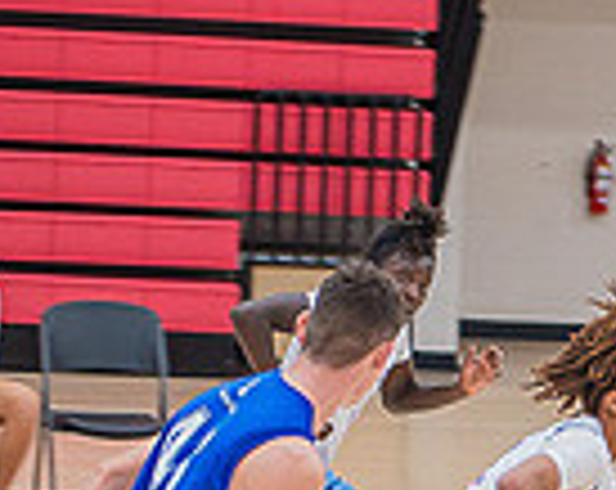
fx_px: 5931
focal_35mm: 326
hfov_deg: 5.9
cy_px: 544
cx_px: 854
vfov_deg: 4.7
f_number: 4.5
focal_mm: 82
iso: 1000
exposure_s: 1/250
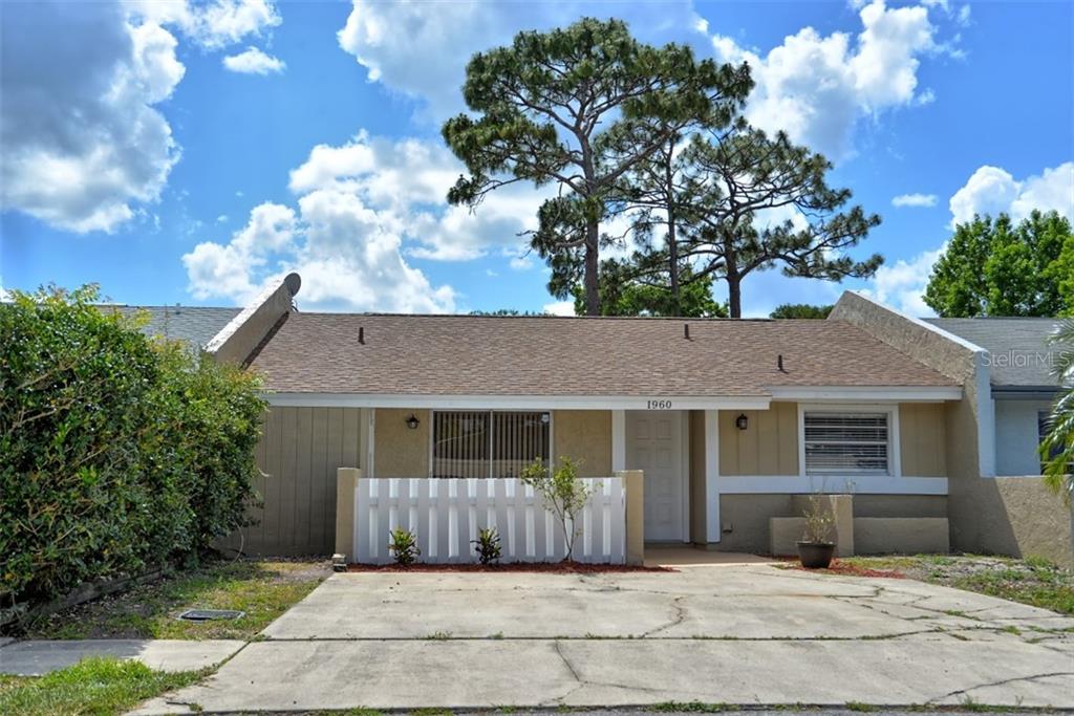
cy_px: 358
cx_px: 537
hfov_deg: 48.5
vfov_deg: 33.4
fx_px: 1193
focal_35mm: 40
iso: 100
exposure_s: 1/320
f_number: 9
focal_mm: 40
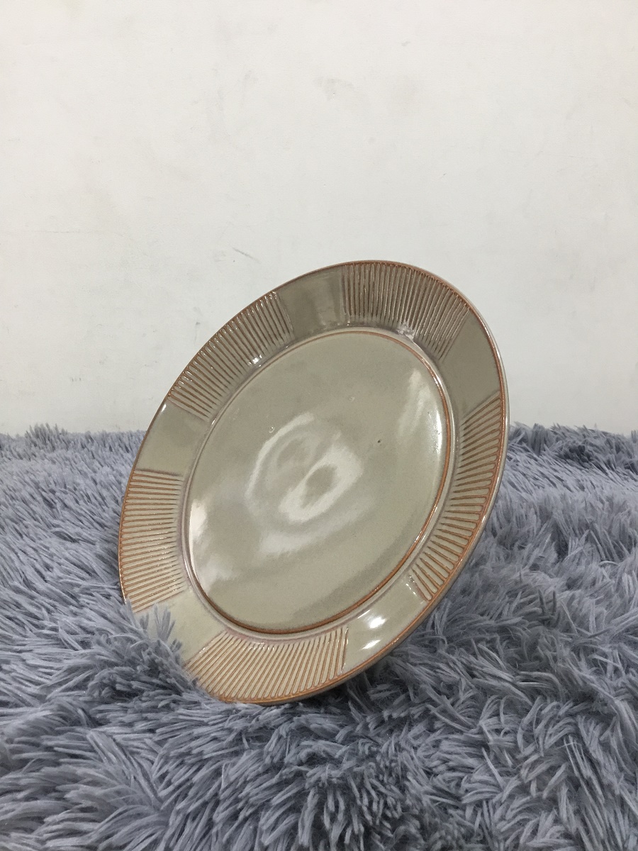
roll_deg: +1.3
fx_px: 762
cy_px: 426
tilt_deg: -17.1
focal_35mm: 31
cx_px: 319
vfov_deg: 58.4
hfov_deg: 45.4
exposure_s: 1/33
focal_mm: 3.3
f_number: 2.4
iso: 125
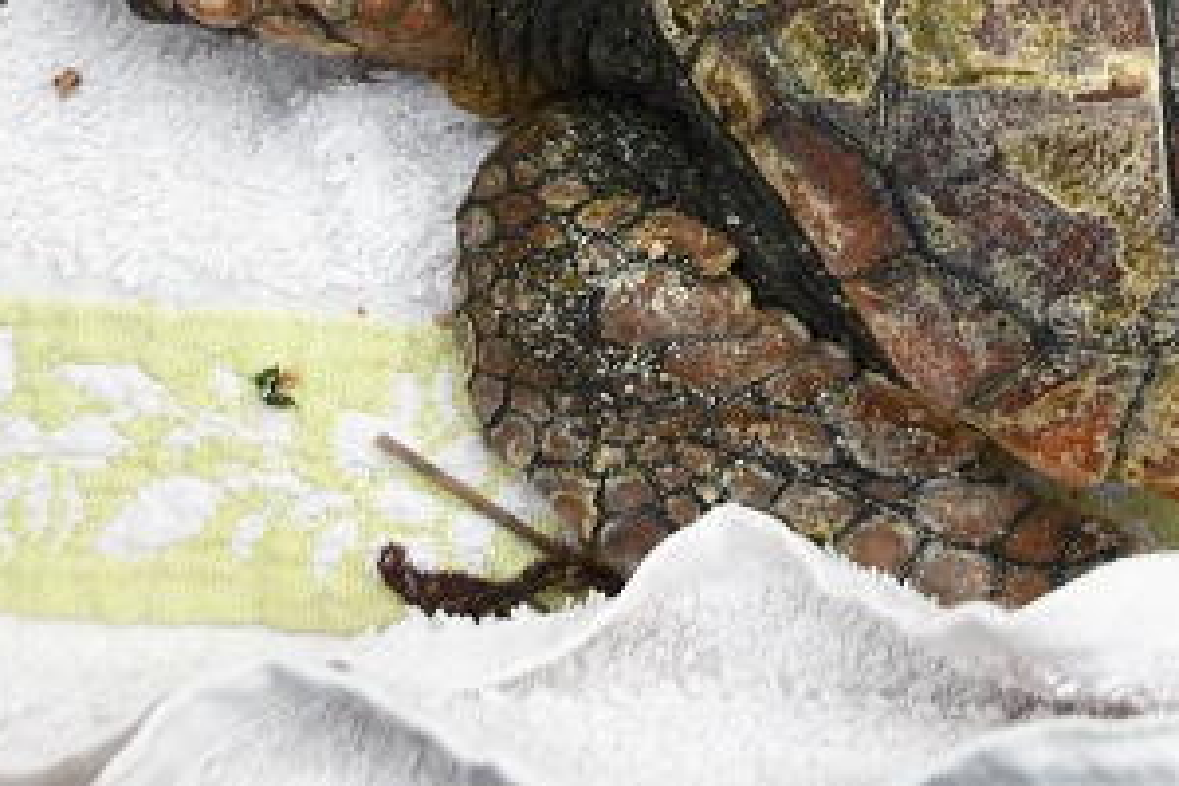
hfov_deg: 20.0
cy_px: -519
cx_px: 1096
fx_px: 3275
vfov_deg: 12.7
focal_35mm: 100
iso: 200
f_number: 3.5
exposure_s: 1/125
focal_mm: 20
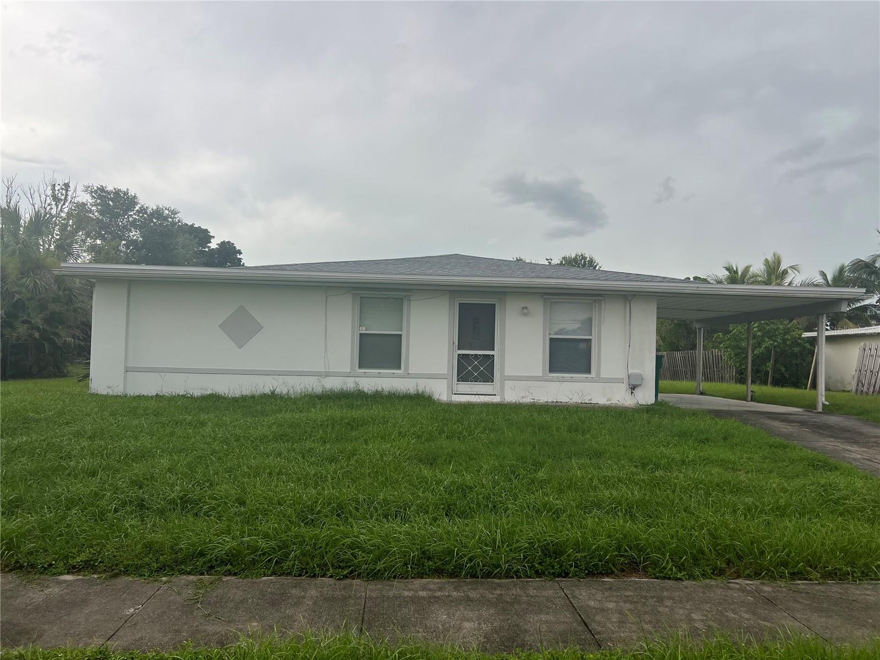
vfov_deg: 53.1
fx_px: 661
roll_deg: -1.7
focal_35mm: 26
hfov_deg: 67.3
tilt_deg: +1.6
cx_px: 440
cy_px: 330
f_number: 1.5
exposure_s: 1/718
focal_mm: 5.7
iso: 50
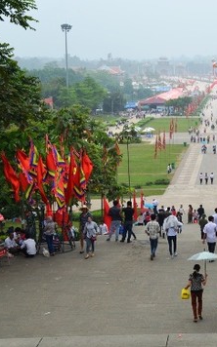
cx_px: 258
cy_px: 174
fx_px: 834
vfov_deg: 23.6
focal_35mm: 88
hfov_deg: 14.4
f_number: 8
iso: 100
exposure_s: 1/250
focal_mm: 38
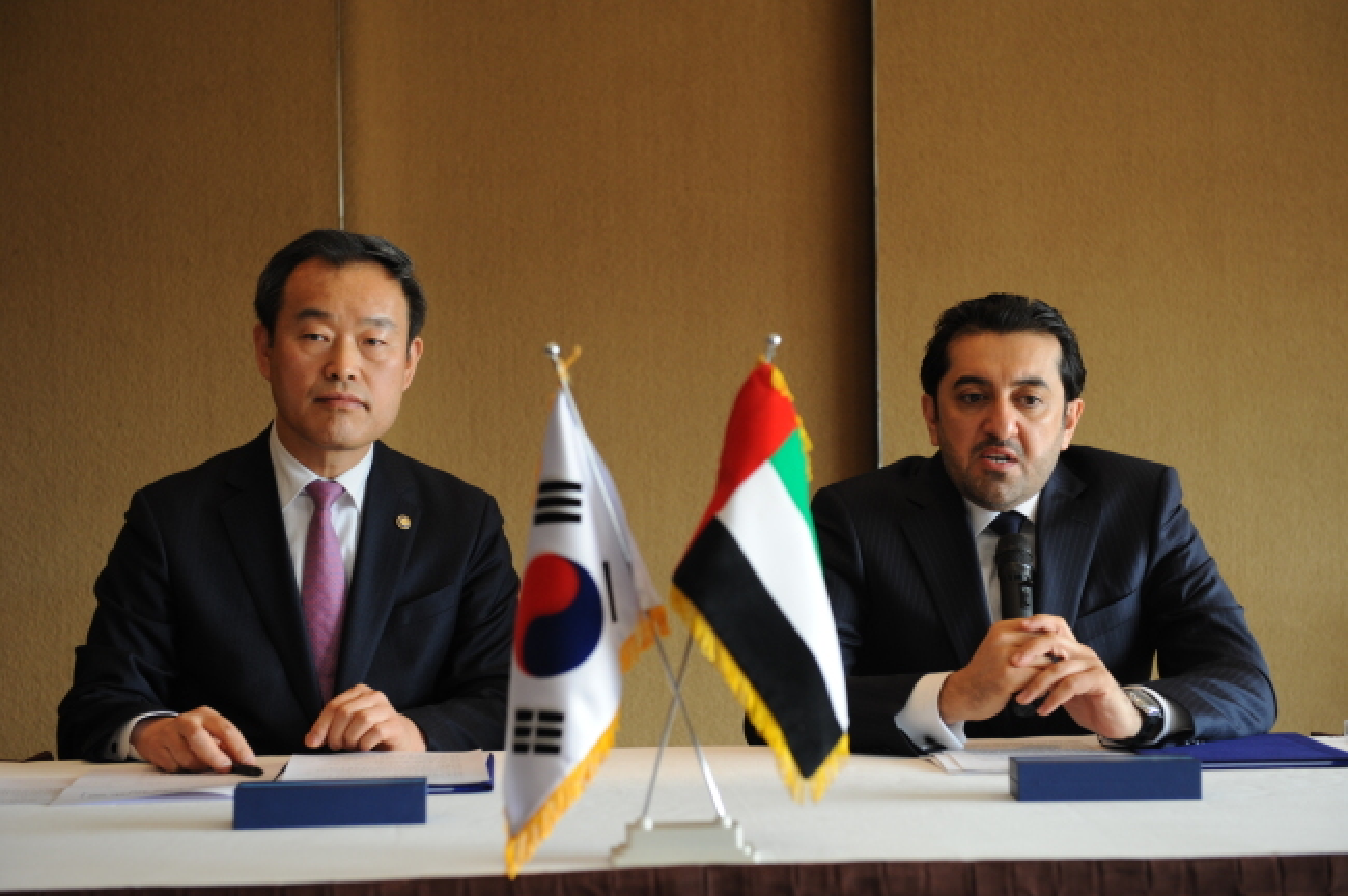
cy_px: 448
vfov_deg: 21.9
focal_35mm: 62
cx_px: 674
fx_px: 2319
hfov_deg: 32.4
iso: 800
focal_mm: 62
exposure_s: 1/200
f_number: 4
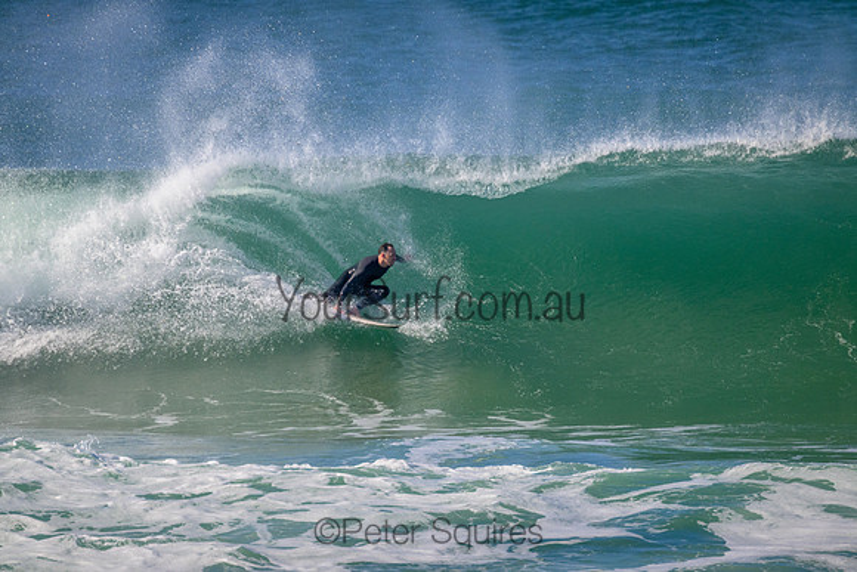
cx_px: 428
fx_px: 19048
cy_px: 286
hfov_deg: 2.6
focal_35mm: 800
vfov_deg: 1.7
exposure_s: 1/2000
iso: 1600
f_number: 11
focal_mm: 800
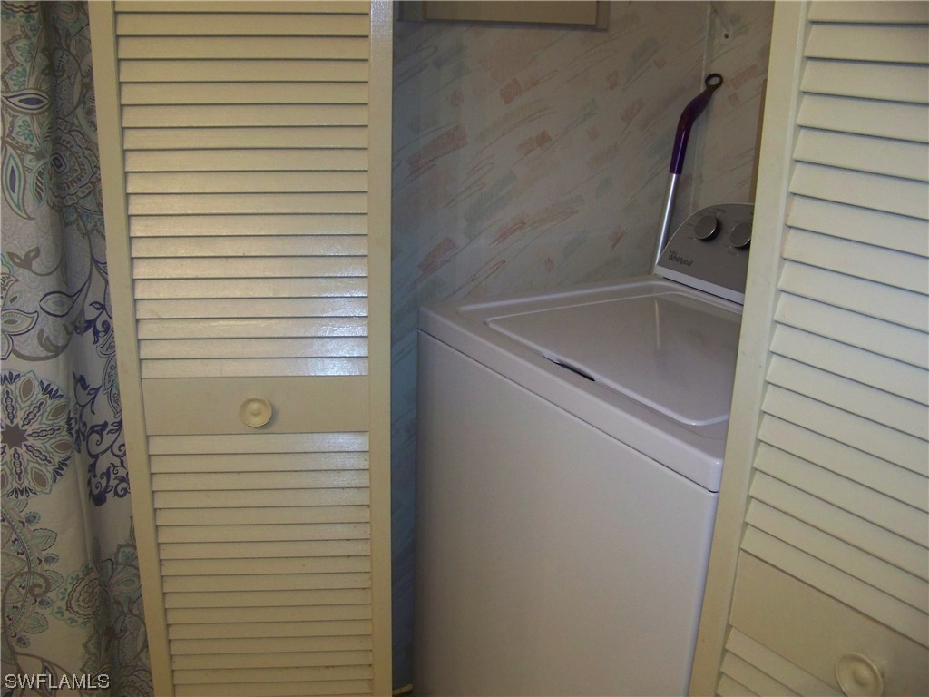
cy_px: 348
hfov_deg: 51.4
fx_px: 966
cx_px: 464
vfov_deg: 39.7
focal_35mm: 36
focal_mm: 5.85
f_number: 2.8
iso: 200
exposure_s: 1/30
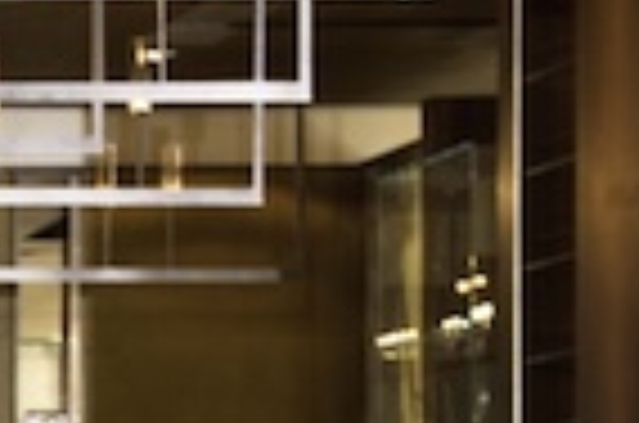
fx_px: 4481
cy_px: 738
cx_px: -817
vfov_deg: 5.3
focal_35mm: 253
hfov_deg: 7.7
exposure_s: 1/6
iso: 100
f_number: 5
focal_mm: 35
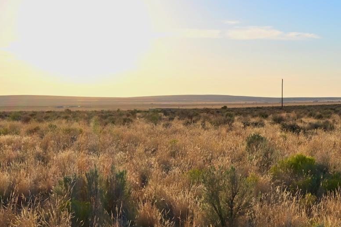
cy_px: 37
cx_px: 327
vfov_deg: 17.1
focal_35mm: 79
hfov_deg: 24.7
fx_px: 748
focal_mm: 30
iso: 800
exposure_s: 1/800
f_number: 14
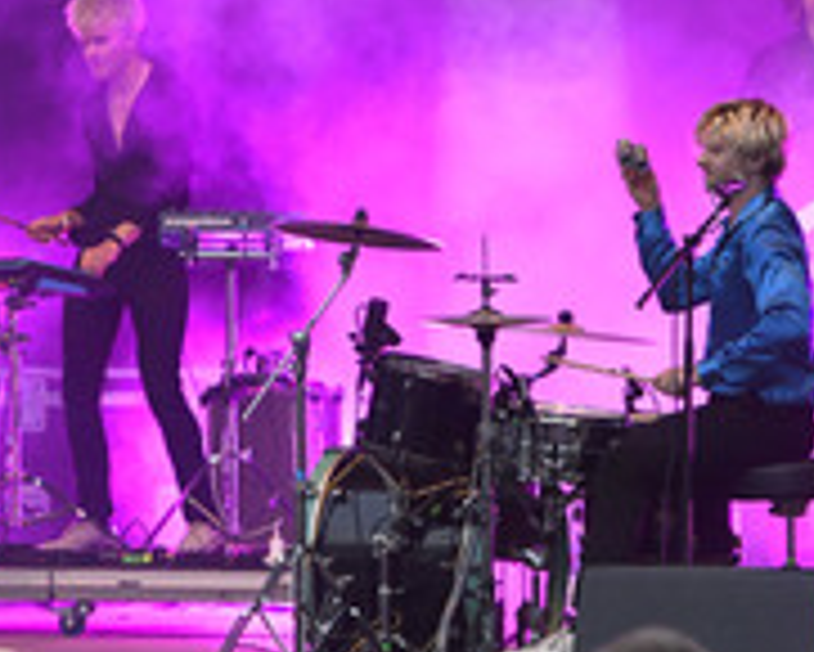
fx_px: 6532
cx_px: 160
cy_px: 310
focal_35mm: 271
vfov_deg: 5.7
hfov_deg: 7.1
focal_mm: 116
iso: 1250
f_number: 3.5
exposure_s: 1/160
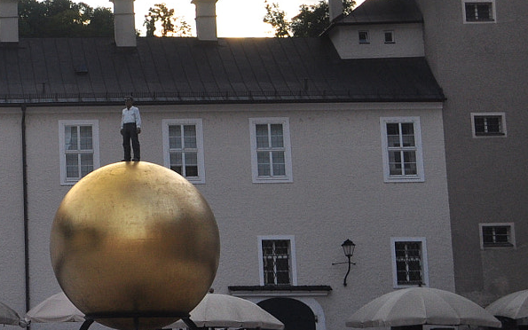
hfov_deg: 17.1
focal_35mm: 115
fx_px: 1655
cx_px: -154
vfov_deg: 11.4
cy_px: 70
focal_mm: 28
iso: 280
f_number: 8
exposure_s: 1/60
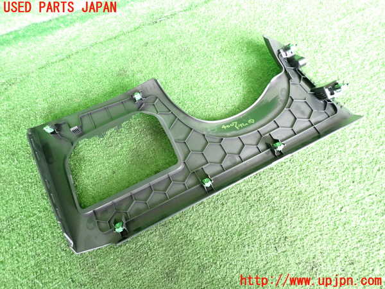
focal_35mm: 25
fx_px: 278
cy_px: 144
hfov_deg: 69.4
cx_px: 192
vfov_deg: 54.9
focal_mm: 4.5
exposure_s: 1/30
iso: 250
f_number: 2
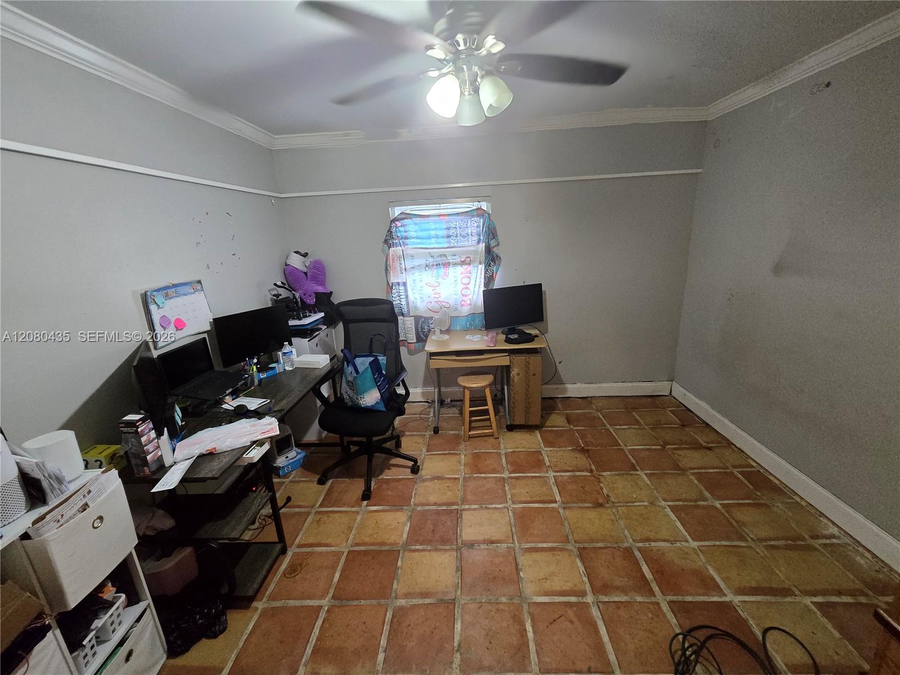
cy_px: 338
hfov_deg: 106.2
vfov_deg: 89.9
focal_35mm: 13
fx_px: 338
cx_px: 450
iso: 1000
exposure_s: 1/60
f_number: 2.2
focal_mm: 2.2
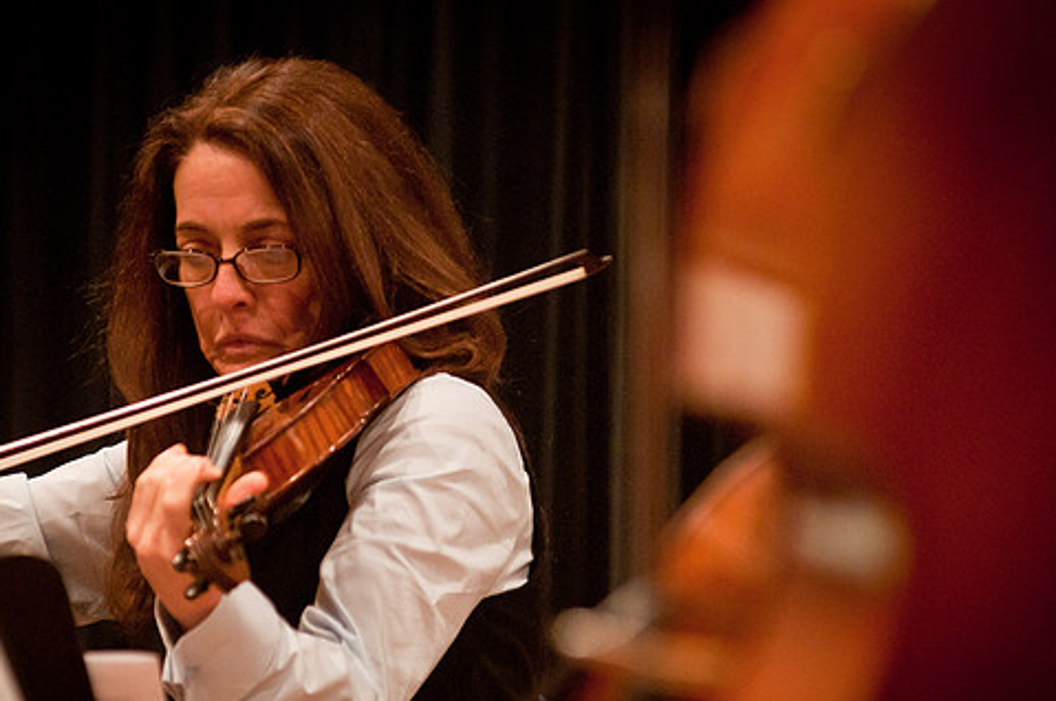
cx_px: 459
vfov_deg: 3.8
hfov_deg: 5.7
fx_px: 10634
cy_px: 413
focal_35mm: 363
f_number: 3.2
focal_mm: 200
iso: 1600
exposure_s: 1/50
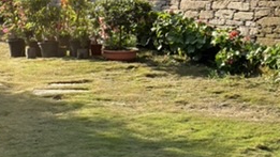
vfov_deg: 10.8
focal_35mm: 111
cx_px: 44
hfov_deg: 19.0
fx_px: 824
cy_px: -2
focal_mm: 5.96
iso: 64
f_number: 1.6
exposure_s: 1/2865
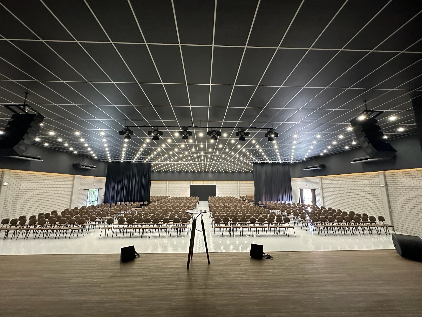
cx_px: 211
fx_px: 171
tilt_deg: +9.3
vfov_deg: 85.7
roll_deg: -0.1
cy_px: 158
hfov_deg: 102.1
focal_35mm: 14
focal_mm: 2.22
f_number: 2.2
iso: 800
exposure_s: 1/60
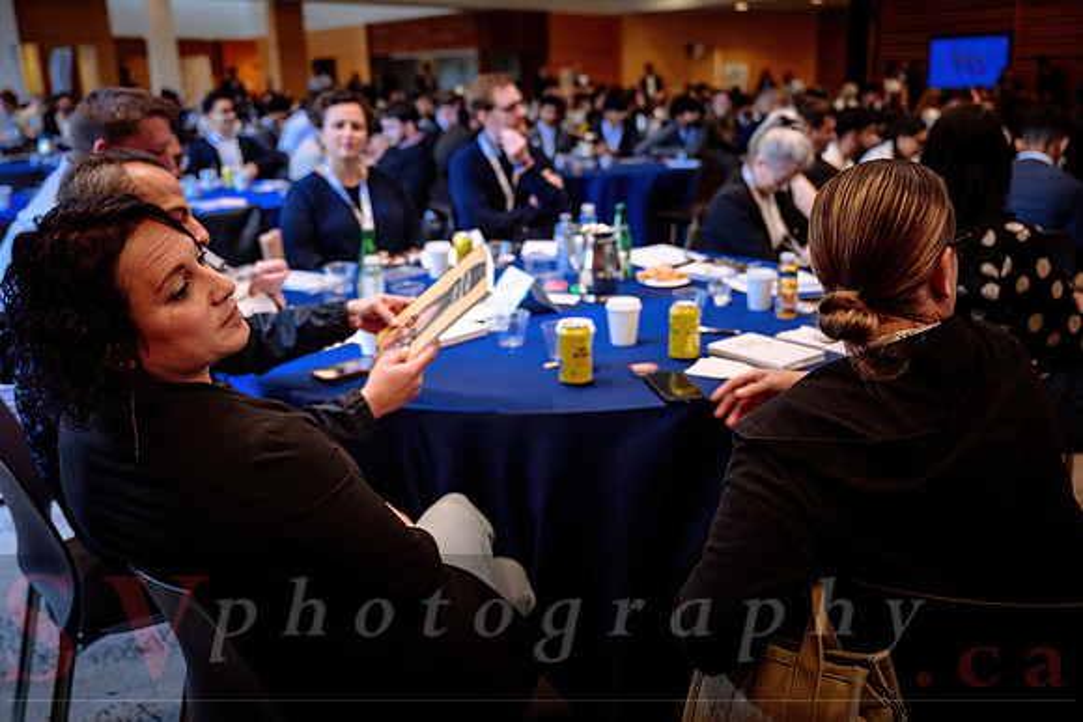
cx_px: 586
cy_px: 337
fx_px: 935
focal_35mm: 31
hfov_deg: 60.1
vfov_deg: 42.2
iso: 800
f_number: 2.8
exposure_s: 1/200
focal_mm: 28.5
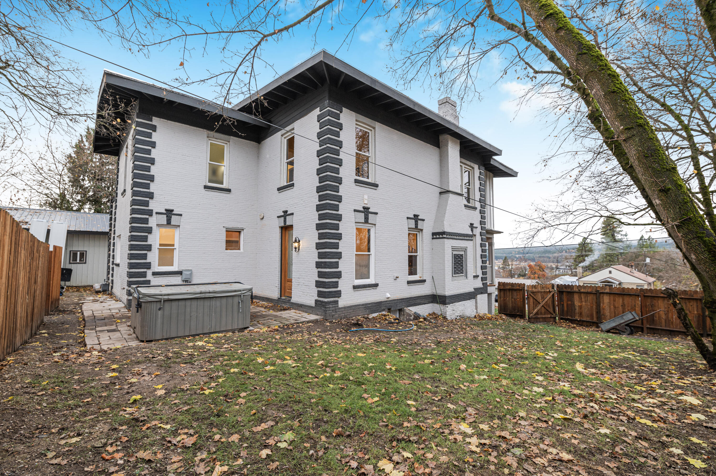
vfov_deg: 77.2
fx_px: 298
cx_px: 358
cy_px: 238
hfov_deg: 100.4
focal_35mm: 15
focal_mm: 15
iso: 640
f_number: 4.5
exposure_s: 1/100
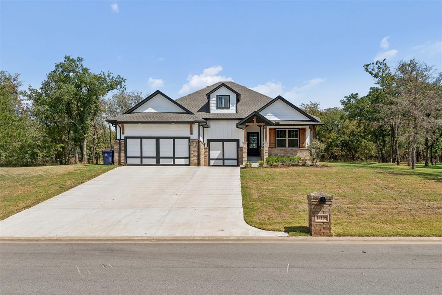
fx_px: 368
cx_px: 221
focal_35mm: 30
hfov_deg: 61.9
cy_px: 148
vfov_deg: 43.6
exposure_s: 1/1000
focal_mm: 20
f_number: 8
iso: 200
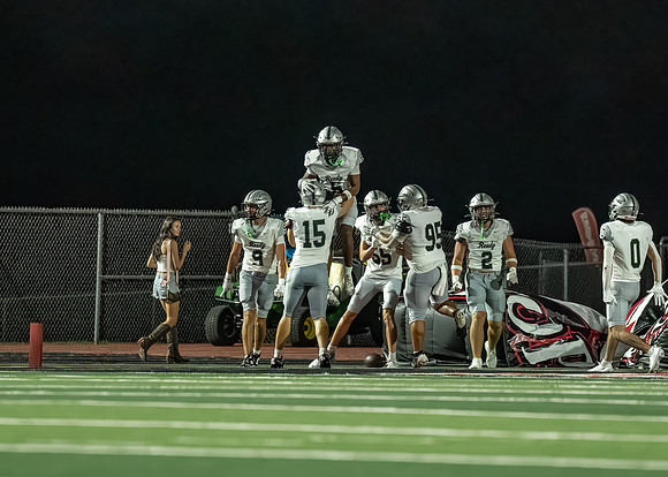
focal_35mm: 460
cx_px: 384
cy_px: 206
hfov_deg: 4.4
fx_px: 8720
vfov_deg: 3.1
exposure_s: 1/1250
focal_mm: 200
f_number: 2.8
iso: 5000
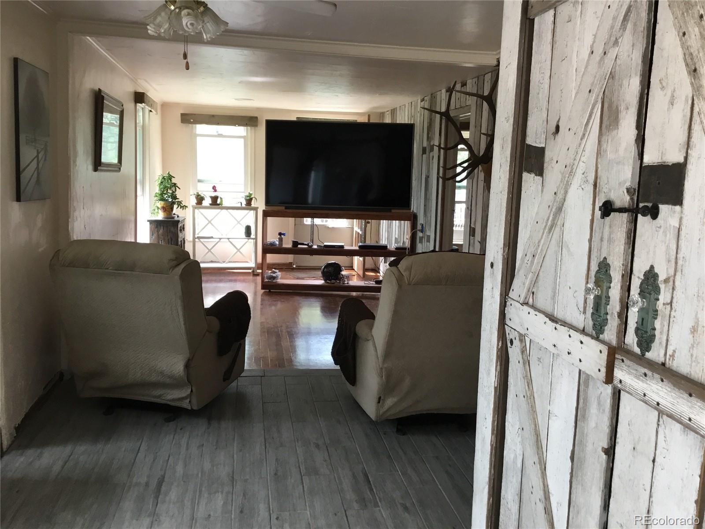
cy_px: 264
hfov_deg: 58.4
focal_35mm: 31
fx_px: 631
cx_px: 352
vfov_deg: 45.4
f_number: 2.4
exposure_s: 1/30
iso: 32
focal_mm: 3.3
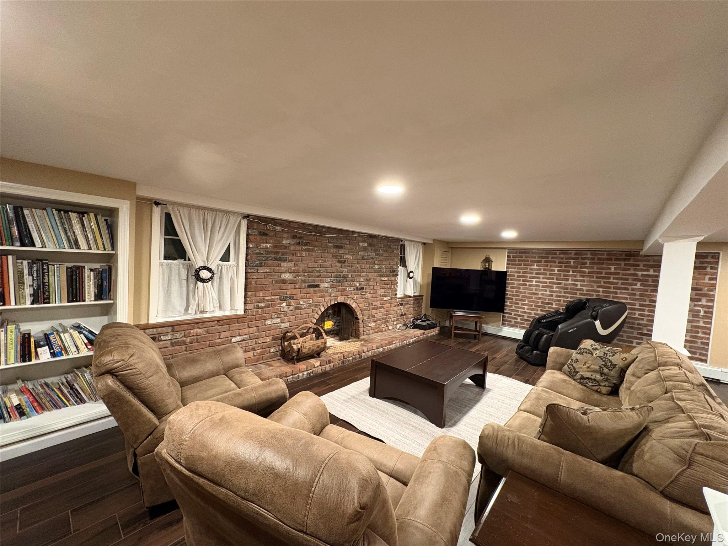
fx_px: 294
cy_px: 273
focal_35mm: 14
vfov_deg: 85.7
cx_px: 364
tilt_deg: -2.6
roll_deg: -2.4
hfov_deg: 102.1
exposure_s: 1/60
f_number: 2.2
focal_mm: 2.22
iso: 640
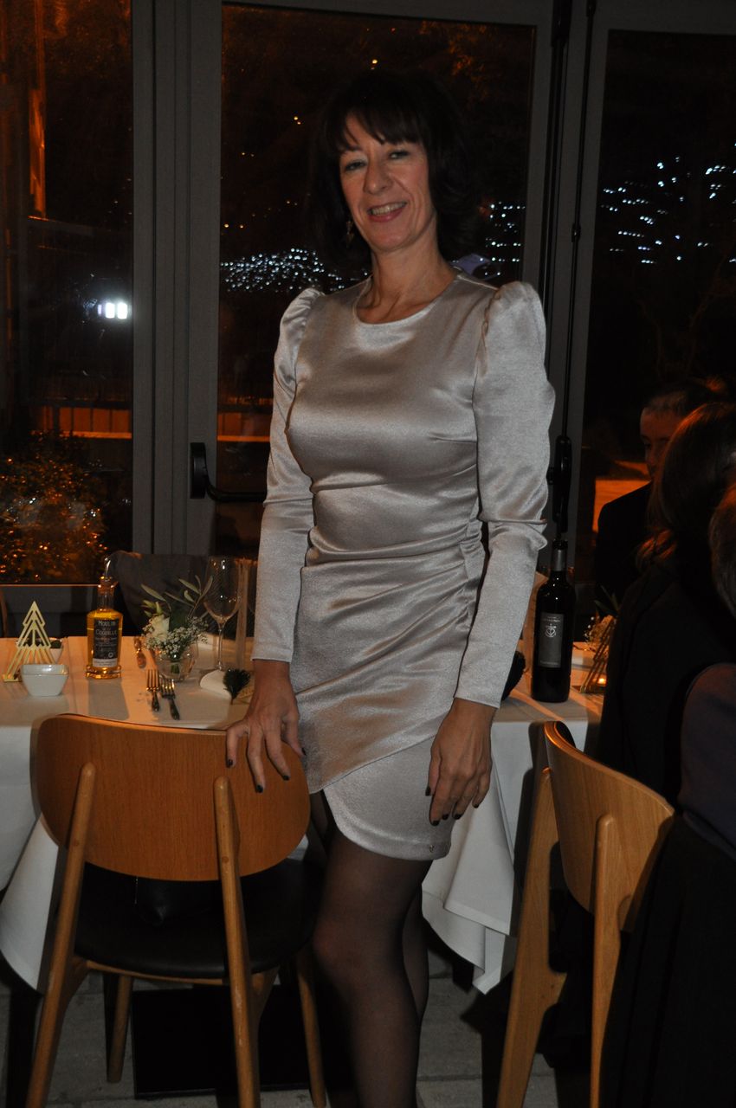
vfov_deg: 43.7
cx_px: 368
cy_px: 554
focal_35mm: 45
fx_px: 1384
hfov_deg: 29.8
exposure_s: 1/60
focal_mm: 30
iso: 800
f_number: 4.2
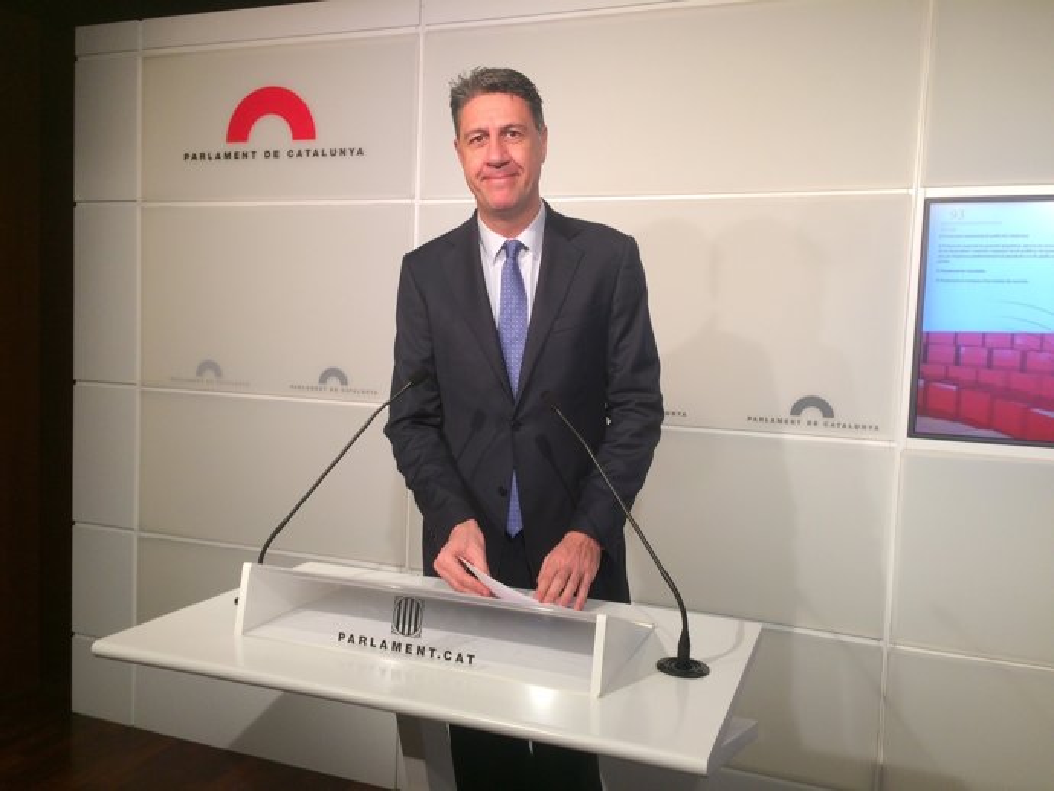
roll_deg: -1.2
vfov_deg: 48.3
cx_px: 527
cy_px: 396
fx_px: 883
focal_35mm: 29
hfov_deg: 61.6
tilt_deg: -3.0
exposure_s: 1/50
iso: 50
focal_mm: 4.15
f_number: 2.2
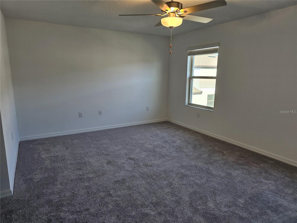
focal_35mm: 23
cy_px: 112
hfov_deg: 73.9
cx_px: 148
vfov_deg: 58.9
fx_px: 197
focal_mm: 6.3
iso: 64
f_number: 1.7
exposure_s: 1/120
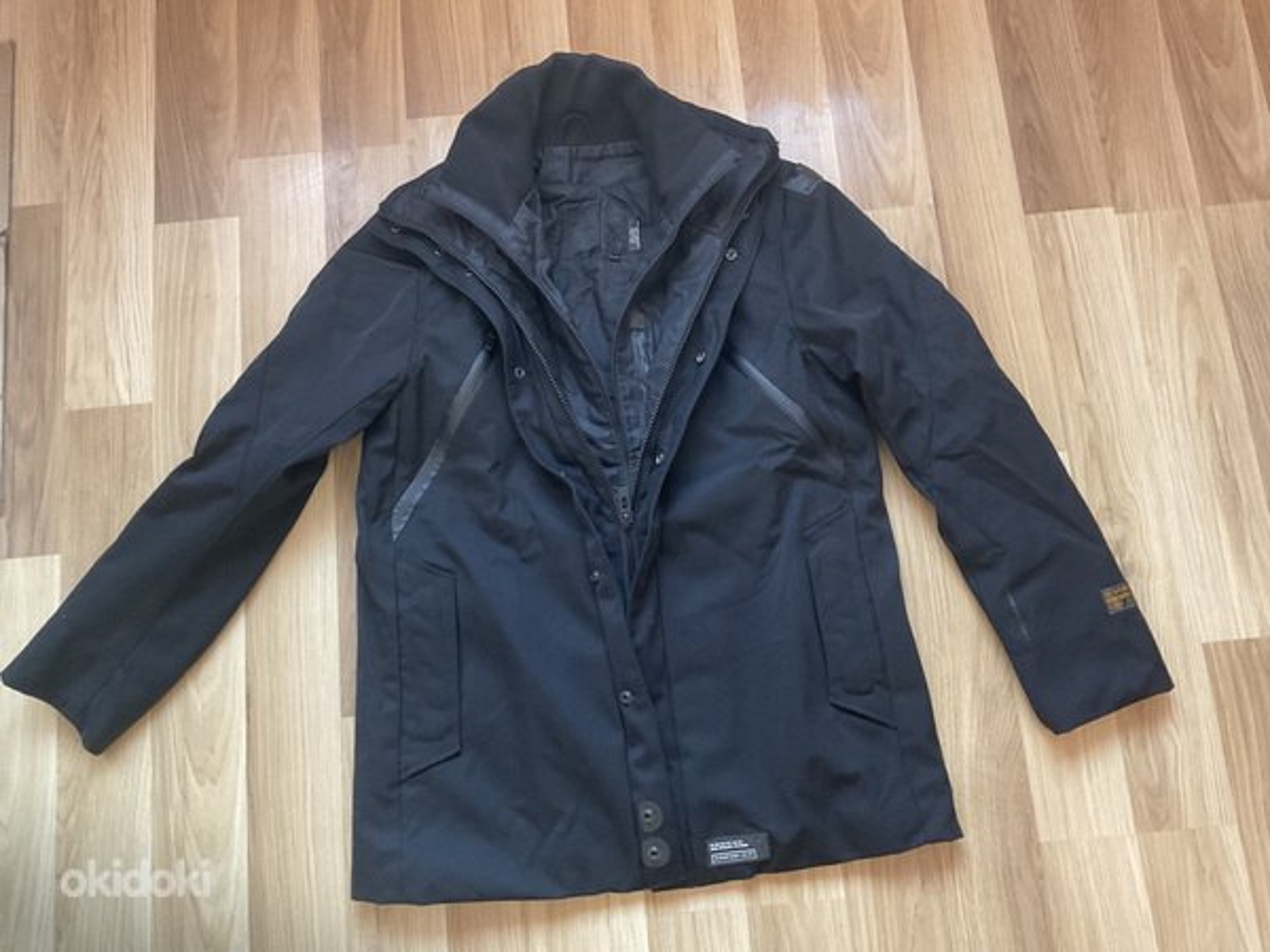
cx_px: 635
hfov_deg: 61.7
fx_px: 1064
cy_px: 476
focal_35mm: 29
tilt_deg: -78.5
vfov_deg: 48.2
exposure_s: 1/60
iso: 250
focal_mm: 3
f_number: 1.8
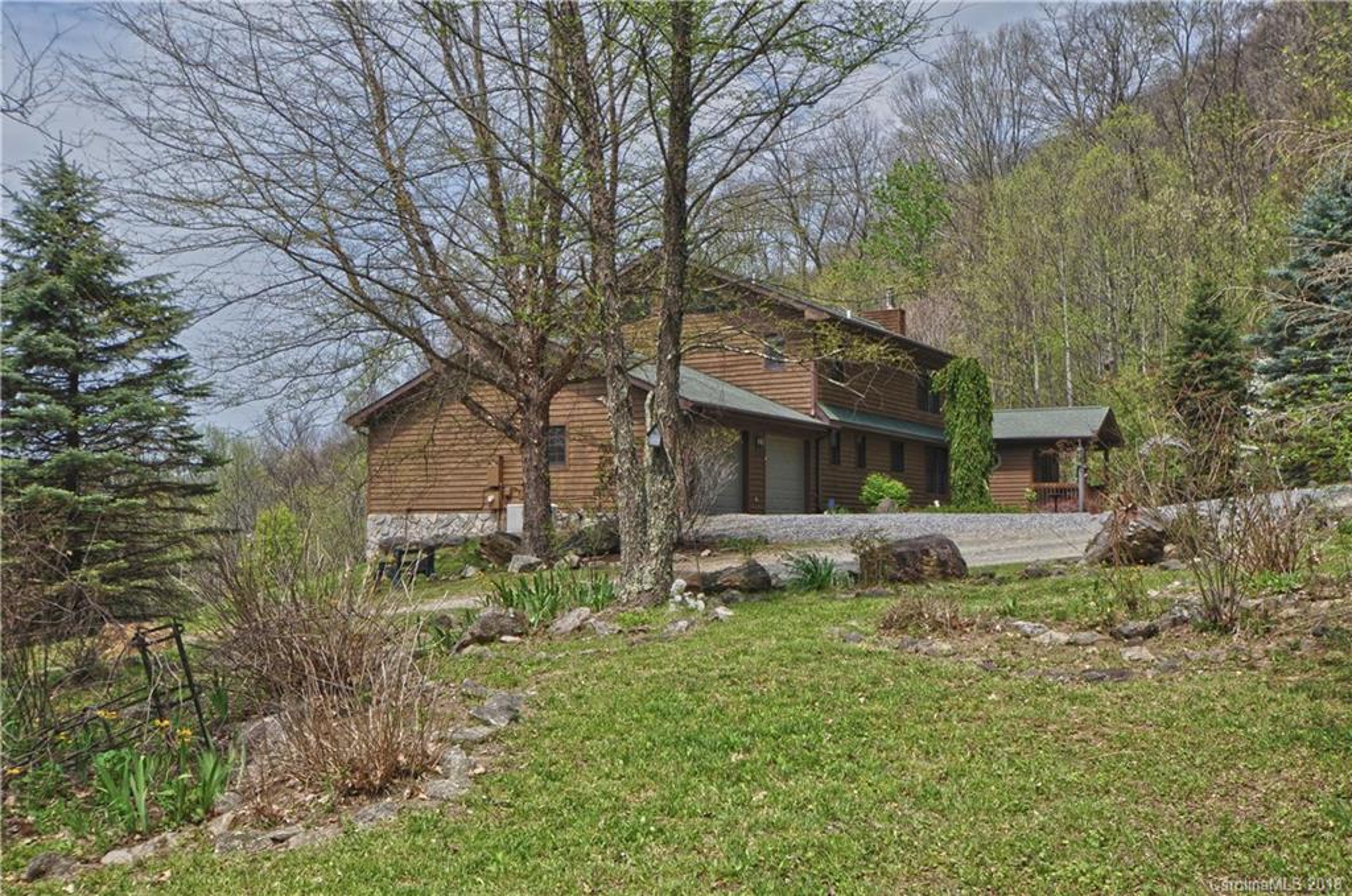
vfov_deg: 36.7
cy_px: 448
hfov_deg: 53.2
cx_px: 676
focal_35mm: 36
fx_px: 1350
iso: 200
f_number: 10
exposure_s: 1/250
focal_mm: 24
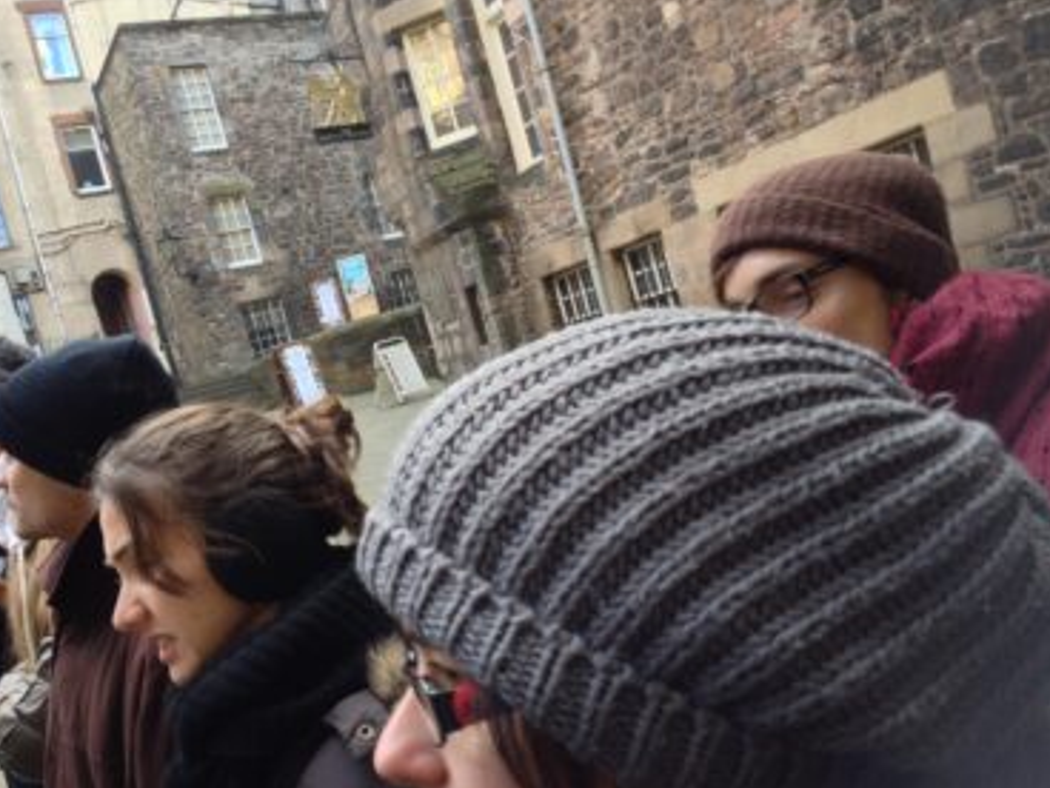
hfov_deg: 49.0
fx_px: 1153
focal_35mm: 38
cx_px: 502
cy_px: 403
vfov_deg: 37.7
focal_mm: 4.28
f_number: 2.4
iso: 50
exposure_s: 1/60
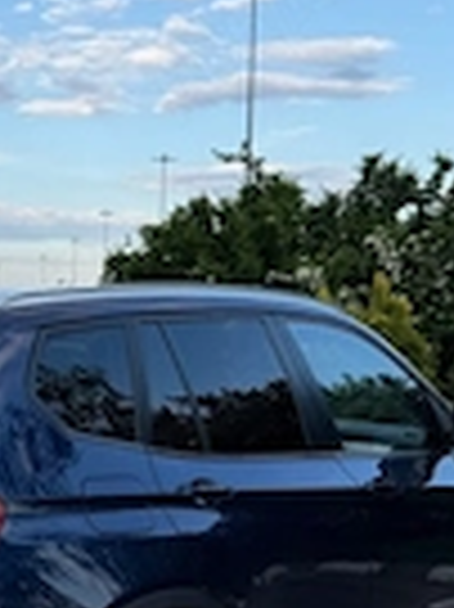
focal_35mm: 71
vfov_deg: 27.3
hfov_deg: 20.3
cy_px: 405
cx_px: 40
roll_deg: -1.7
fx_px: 1244
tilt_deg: -4.0
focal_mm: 6.76
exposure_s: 1/1385
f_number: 1.78
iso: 80
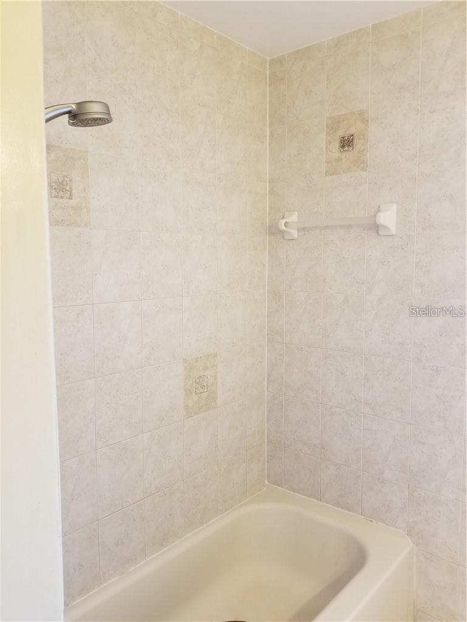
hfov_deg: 53.1
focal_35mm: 26
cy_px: 311
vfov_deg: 67.3
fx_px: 468
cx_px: 234
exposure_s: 1/30
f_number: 1.7
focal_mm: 4.25
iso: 200
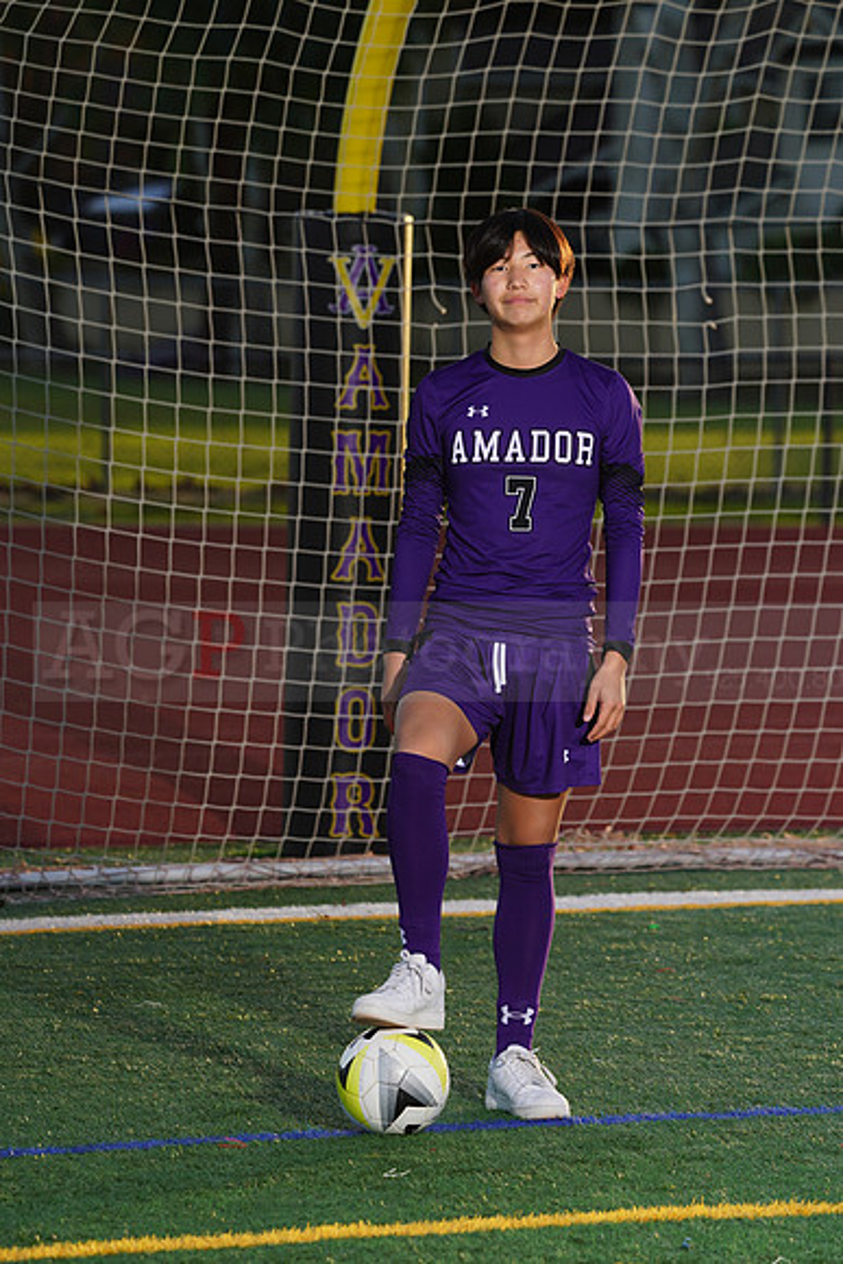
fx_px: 7863
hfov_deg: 6.1
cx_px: 422
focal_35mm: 224
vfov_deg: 9.2
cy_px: 632
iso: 100
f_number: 7.1
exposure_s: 1/200
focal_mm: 224
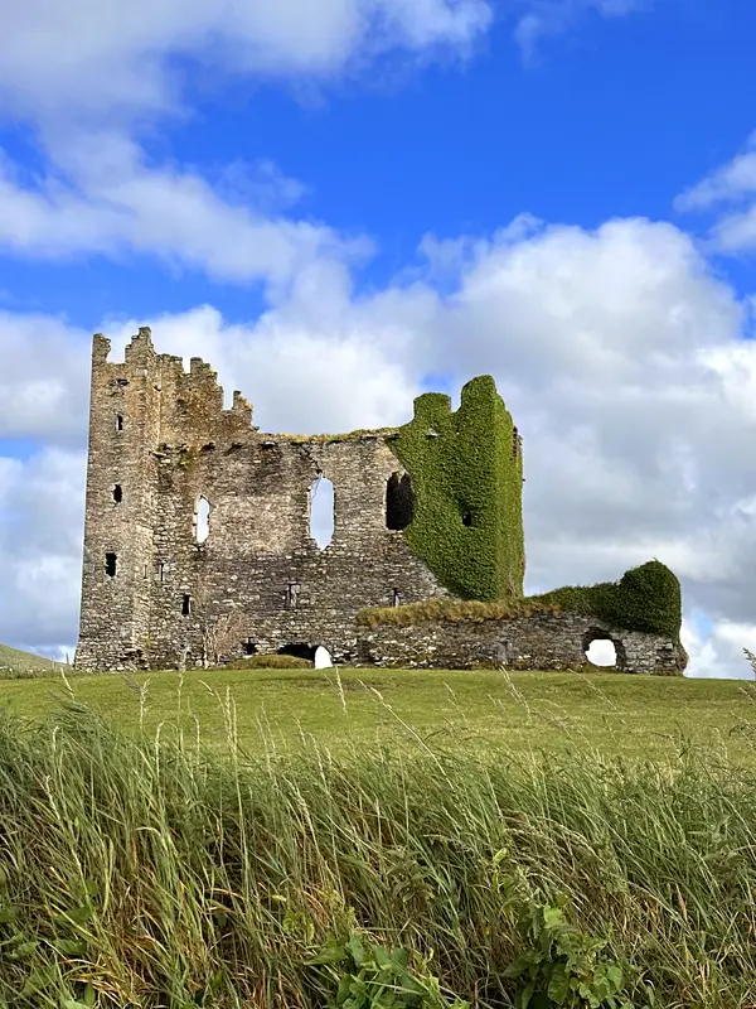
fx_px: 1398
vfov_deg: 39.7
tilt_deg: +11.8
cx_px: 378
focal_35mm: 48
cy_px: 504
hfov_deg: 30.3
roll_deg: -1.9
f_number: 1.78
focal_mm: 6.86
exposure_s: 1/4367
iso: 64
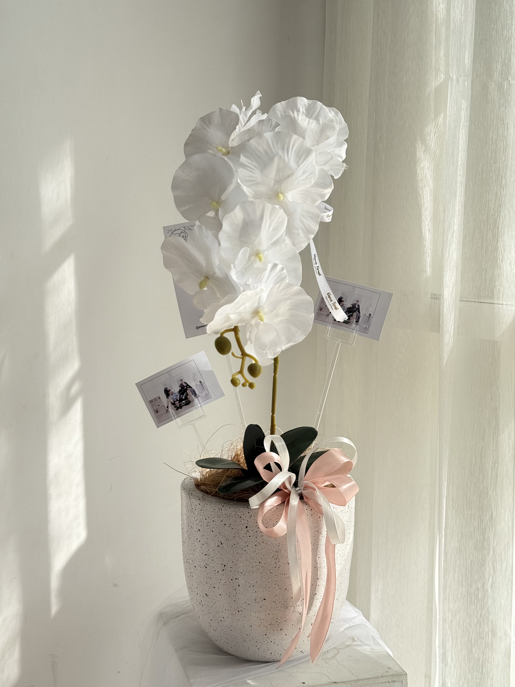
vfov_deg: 39.7
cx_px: 258
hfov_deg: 30.3
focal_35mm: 48
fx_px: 952
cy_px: 344
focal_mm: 6.76
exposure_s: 1/513
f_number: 1.78
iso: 64
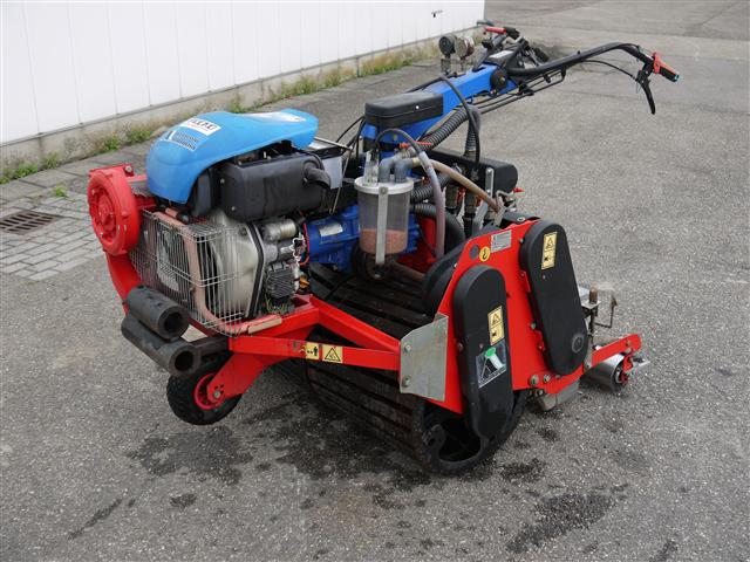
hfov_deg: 46.8
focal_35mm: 40
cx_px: 375
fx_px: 867
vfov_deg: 36.0
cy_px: 281
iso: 100
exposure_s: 1/160
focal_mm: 20
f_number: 5.6
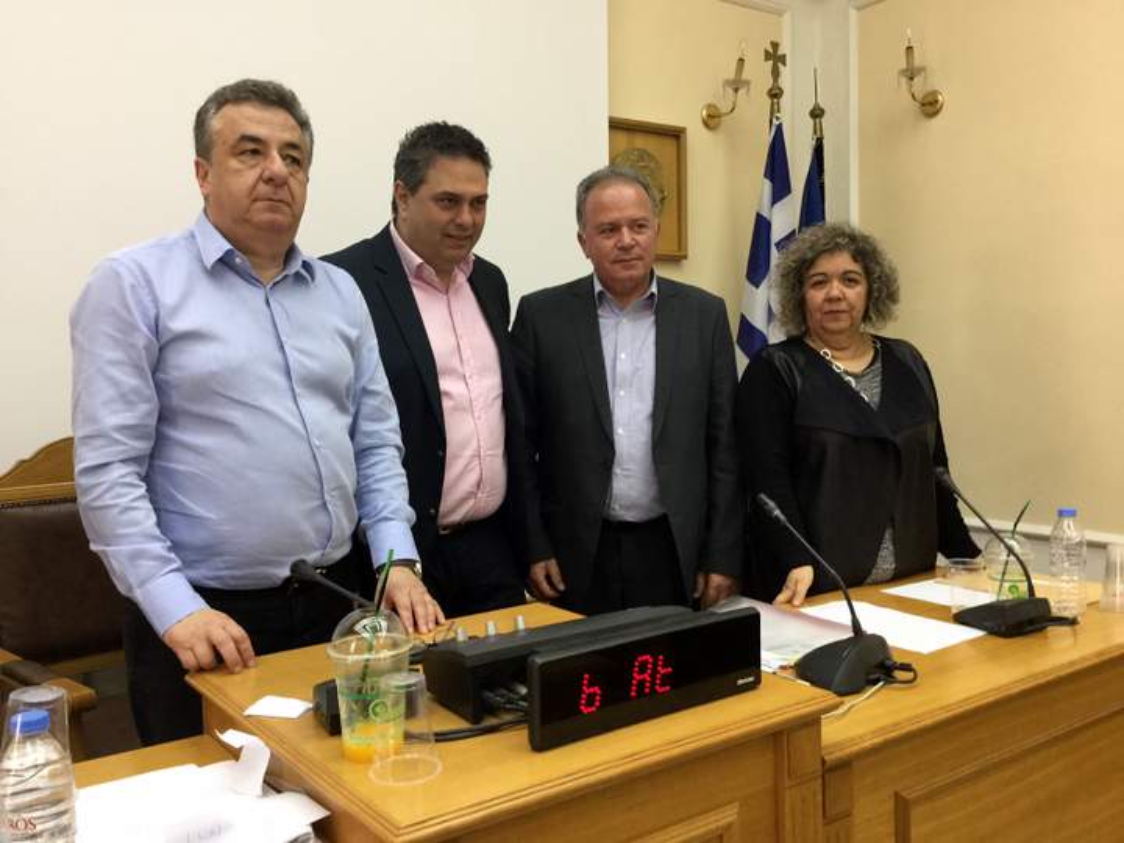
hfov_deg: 58.4
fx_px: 1007
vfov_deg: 45.4
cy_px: 422
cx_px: 562
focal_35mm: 31
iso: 80
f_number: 2.4
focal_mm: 3.3
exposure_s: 1/33
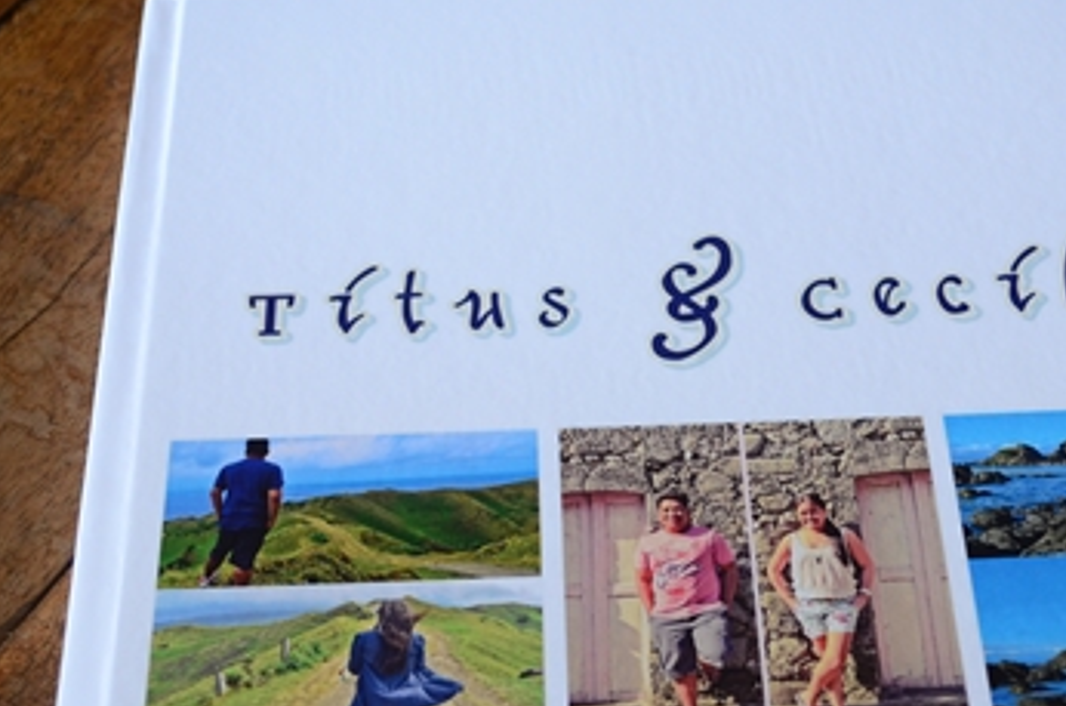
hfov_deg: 26.0
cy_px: 516
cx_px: 635
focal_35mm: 78
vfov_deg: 17.3
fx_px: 2304
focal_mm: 30
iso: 500
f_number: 4.5
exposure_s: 1/20
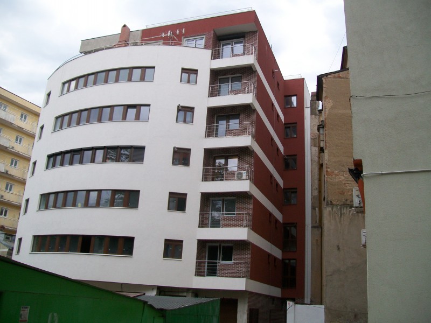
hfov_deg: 54.0
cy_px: 162
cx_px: 216
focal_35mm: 34
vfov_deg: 41.8
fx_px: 423
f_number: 2.7
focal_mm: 6.1
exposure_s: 1/100
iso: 64
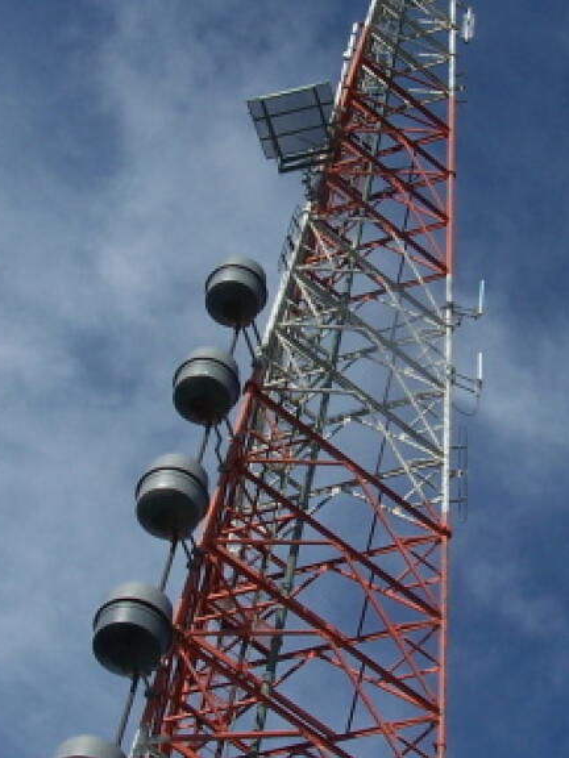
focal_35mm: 90
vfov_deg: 21.8
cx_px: 404
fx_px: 1972
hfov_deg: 16.4
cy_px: 372
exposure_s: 1/640
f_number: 5.6
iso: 80
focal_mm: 6.3
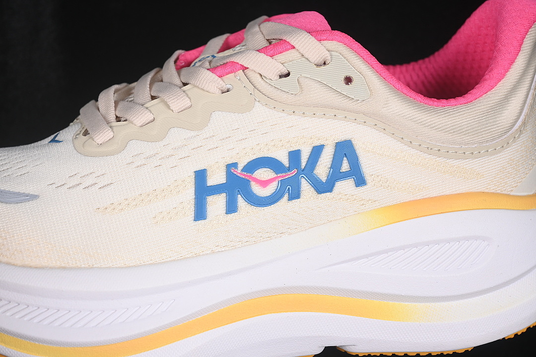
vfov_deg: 18.2
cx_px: 268
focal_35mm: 75
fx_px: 1117
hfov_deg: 27.0
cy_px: 178
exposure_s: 1/80
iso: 160
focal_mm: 50
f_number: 7.1
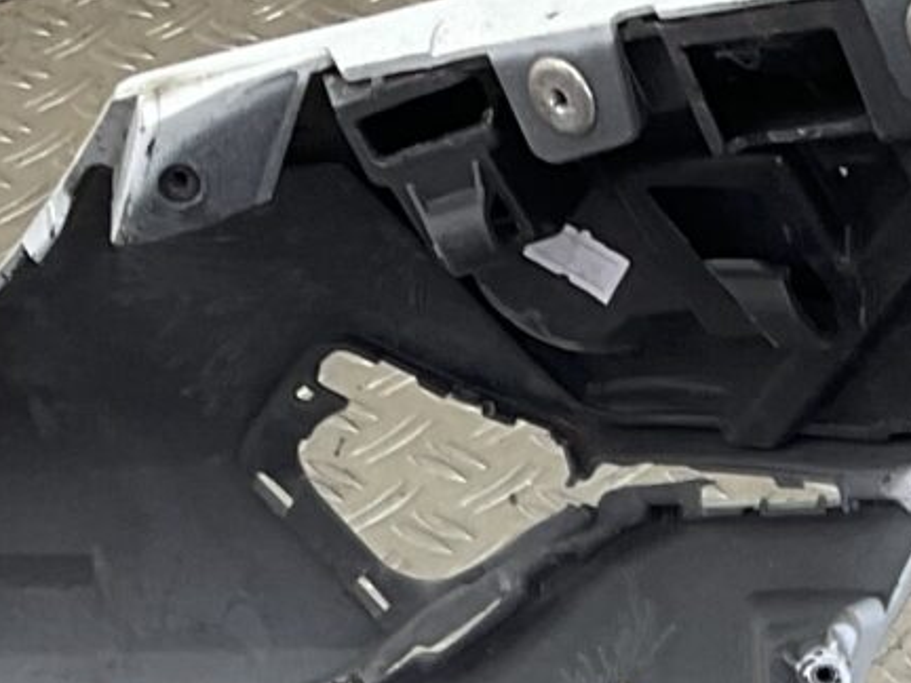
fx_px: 4527
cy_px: 1275
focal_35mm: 172
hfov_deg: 11.3
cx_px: 989
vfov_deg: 8.3
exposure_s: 1/100
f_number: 1.8
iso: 32
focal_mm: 3
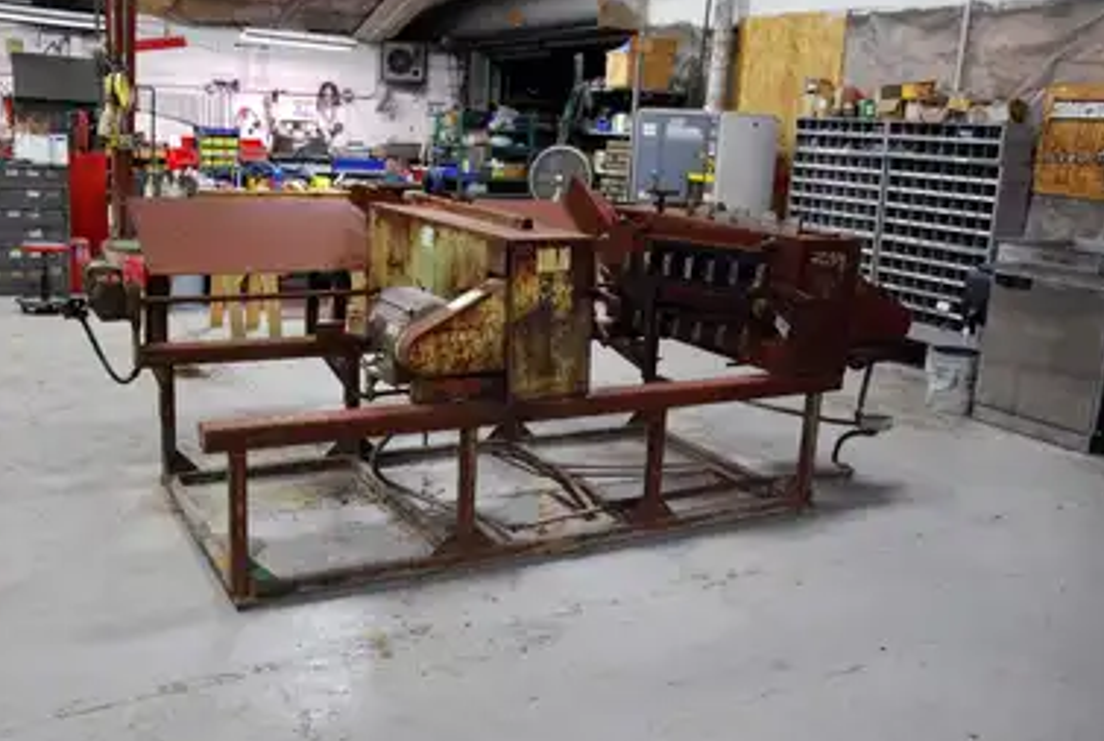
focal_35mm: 35
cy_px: 375
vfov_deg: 38.0
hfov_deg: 54.3
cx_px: 527
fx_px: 1075
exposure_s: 1/30
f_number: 3.8
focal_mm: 22
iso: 1250
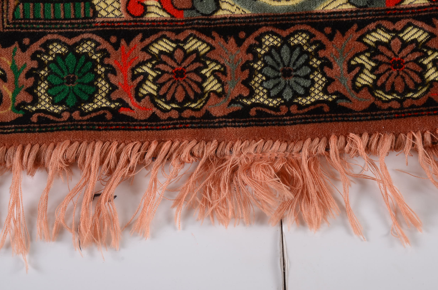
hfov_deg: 22.0
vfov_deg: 14.6
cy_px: 145
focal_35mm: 93
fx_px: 1129
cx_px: 219
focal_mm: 62
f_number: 14
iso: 160
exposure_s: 1/160
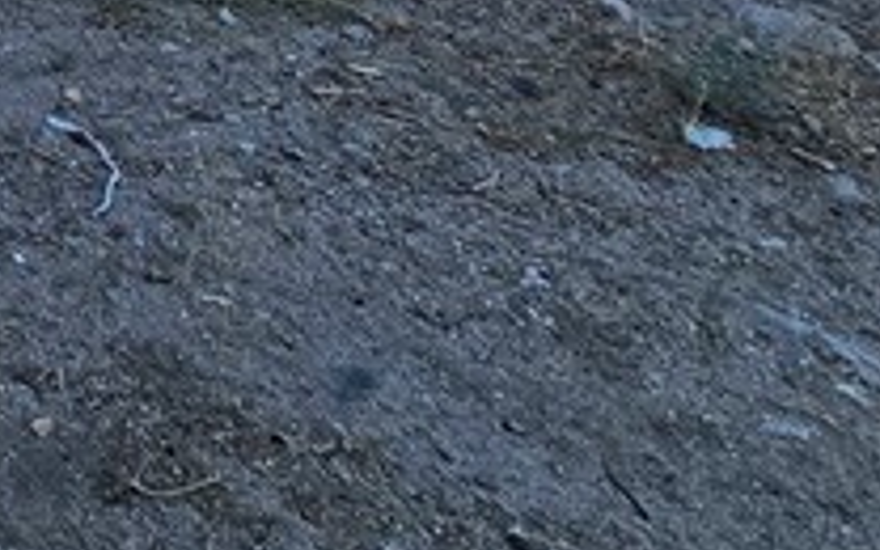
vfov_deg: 13.1
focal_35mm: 68
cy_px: -850
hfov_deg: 21.3
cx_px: -664
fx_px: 1631
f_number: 2.2
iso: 50
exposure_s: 1/707
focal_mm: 2.2
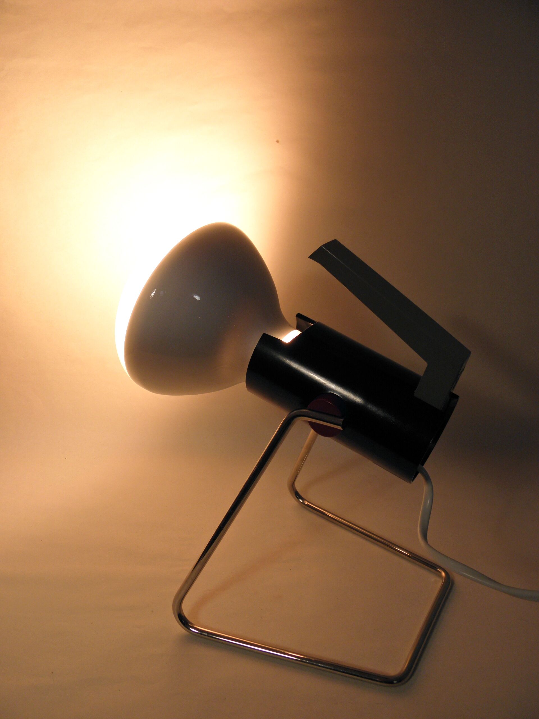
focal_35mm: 28
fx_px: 581
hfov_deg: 49.7
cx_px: 270
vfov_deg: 63.4
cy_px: 360
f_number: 3.5
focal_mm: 5
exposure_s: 1/250
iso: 100
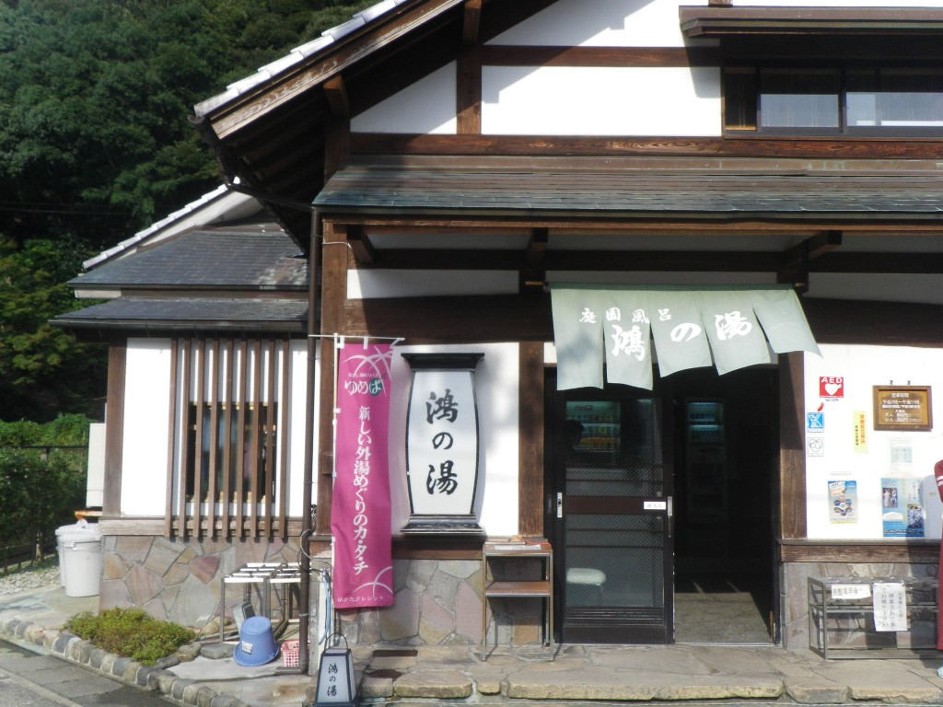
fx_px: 953
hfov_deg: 52.6
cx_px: 472
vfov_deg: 40.7
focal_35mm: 35
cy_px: 354
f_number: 6.3
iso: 64
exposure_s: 1/160
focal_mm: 6.2
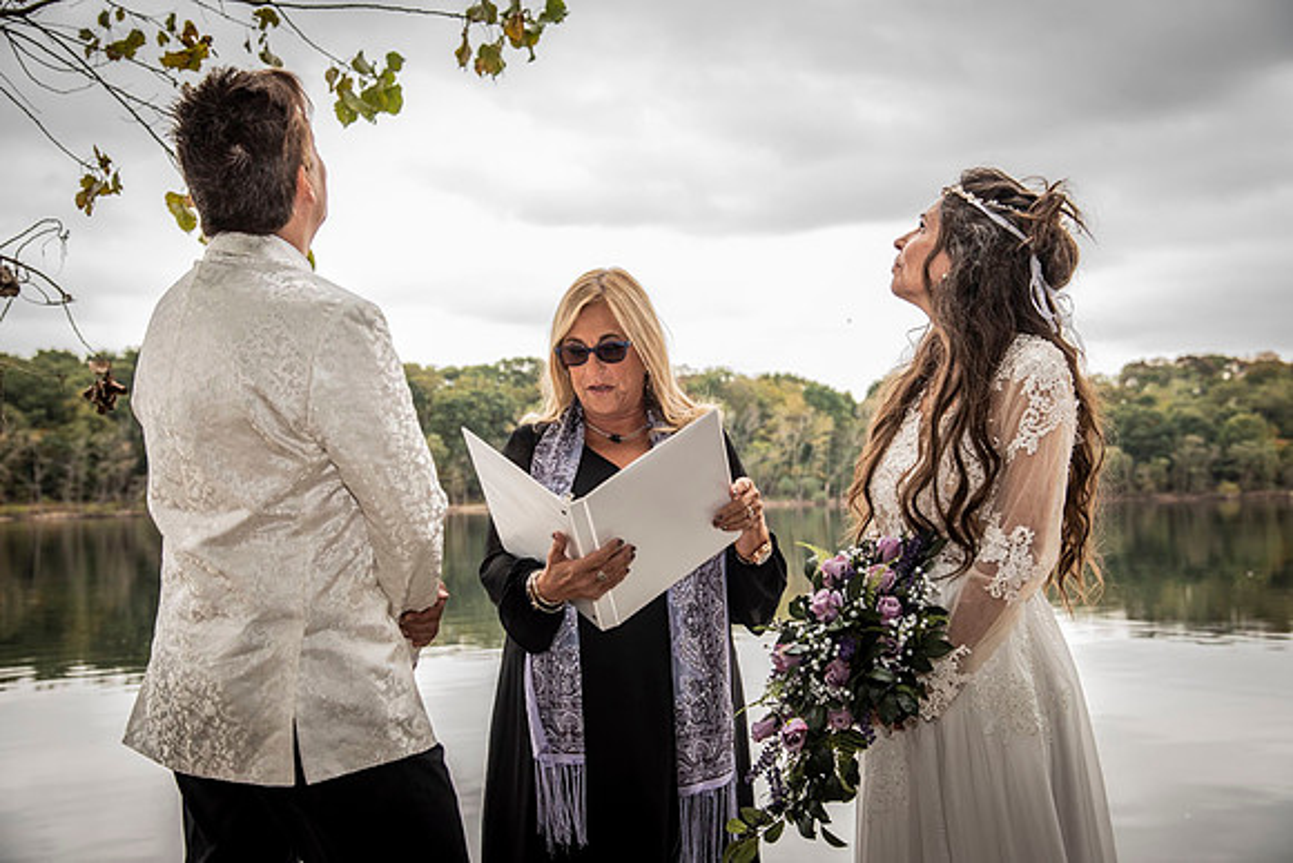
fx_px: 1796
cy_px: 432
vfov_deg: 27.0
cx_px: 646
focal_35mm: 50
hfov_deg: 39.6
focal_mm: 50
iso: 500
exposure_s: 1/200
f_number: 5
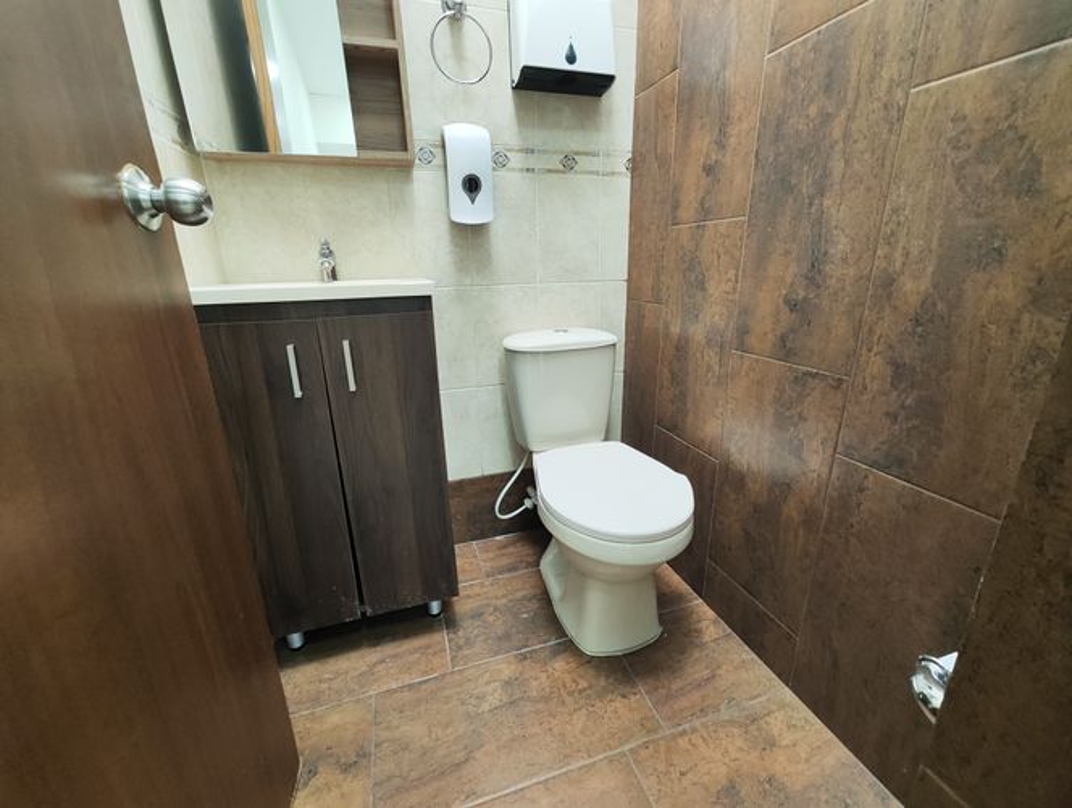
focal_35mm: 14
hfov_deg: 102.0
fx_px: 434
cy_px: 404
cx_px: 536
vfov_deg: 85.8
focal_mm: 2.16
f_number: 2.2
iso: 531
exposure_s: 1/60
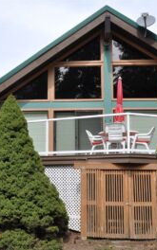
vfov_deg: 39.6
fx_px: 349
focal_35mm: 51
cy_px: 125
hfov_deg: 25.1
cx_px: 40
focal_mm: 22
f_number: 11
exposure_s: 1/125
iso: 200
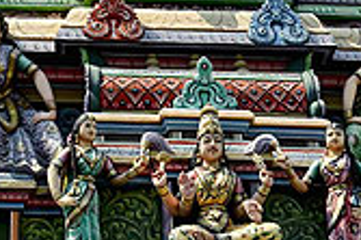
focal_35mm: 140
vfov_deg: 9.7
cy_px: 31
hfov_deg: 14.7
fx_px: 1402
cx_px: 199
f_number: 9.5
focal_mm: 52
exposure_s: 1/500
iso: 280
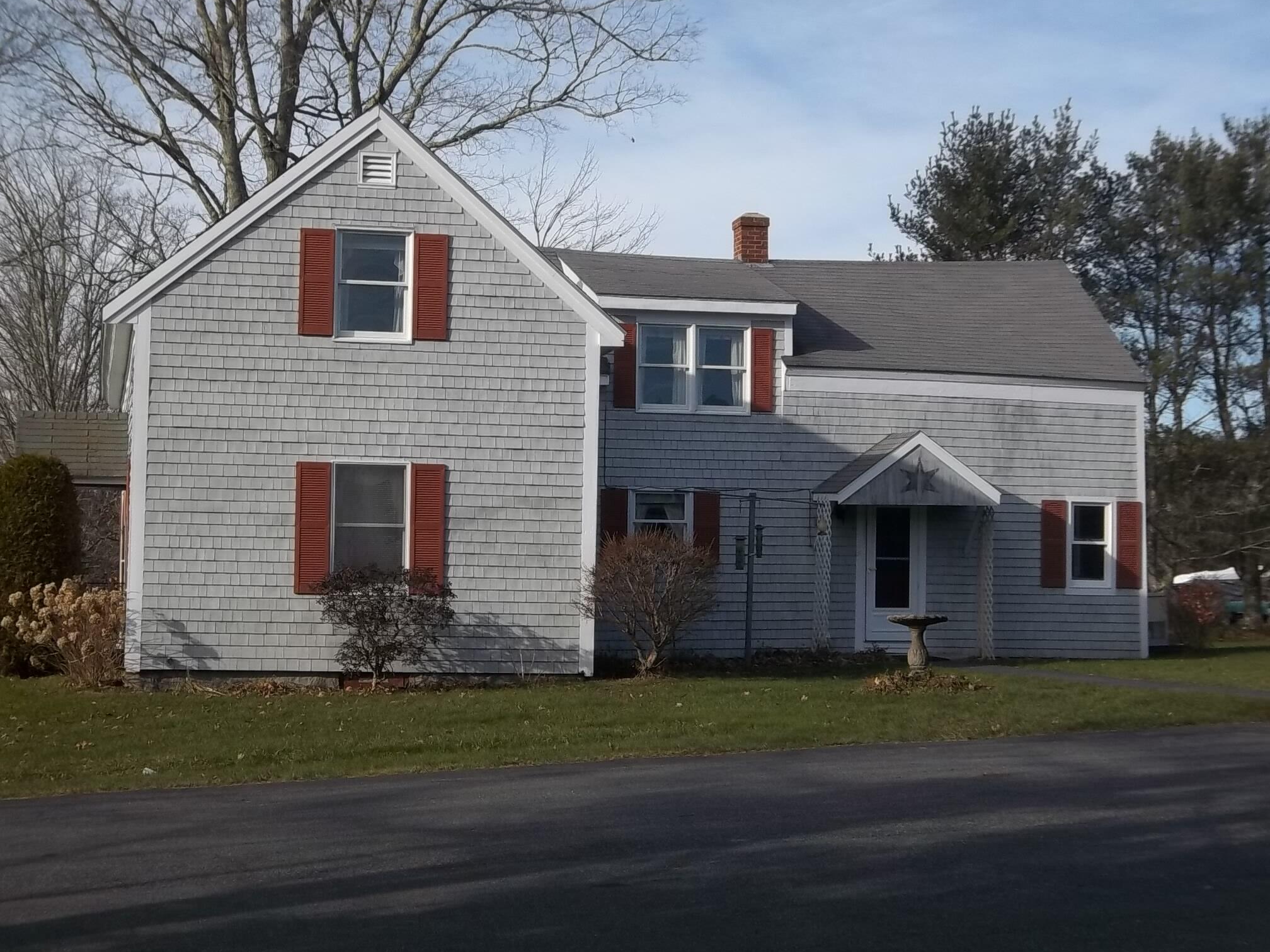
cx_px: 635
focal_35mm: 64
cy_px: 475
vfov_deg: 22.9
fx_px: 2348
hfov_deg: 30.3
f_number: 5.6
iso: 80
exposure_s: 1/400
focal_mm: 11.2
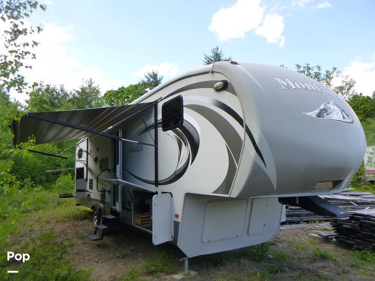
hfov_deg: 69.4
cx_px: 188
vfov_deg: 54.9
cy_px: 140
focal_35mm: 25
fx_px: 271
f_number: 3.9
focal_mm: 4.5
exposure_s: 1/125
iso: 160
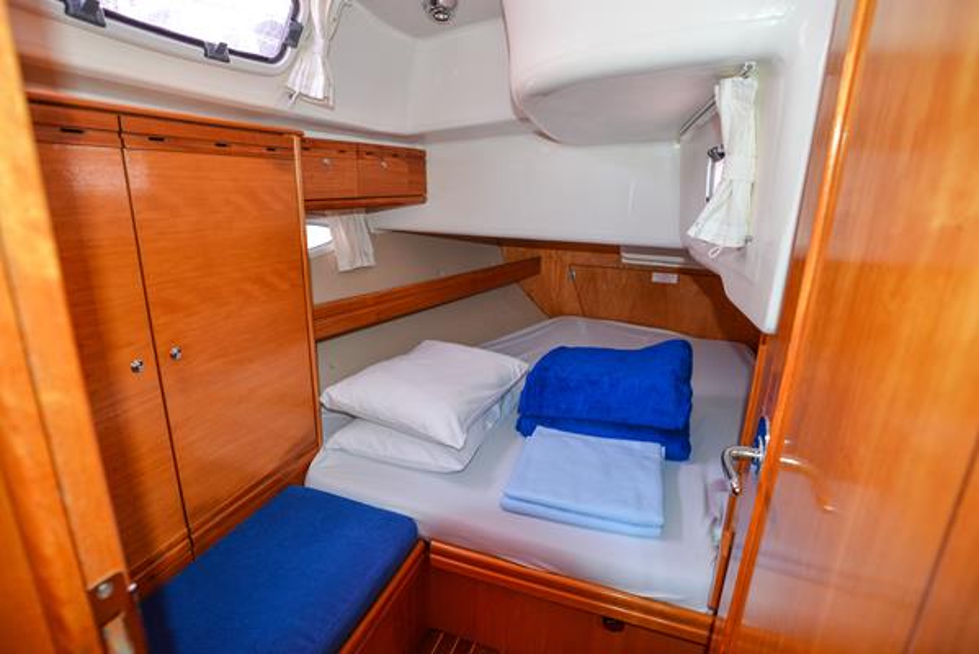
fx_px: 463
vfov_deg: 70.5
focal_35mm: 17
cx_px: 490
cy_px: 327
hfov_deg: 93.2
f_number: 5
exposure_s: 1/60
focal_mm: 17
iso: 800
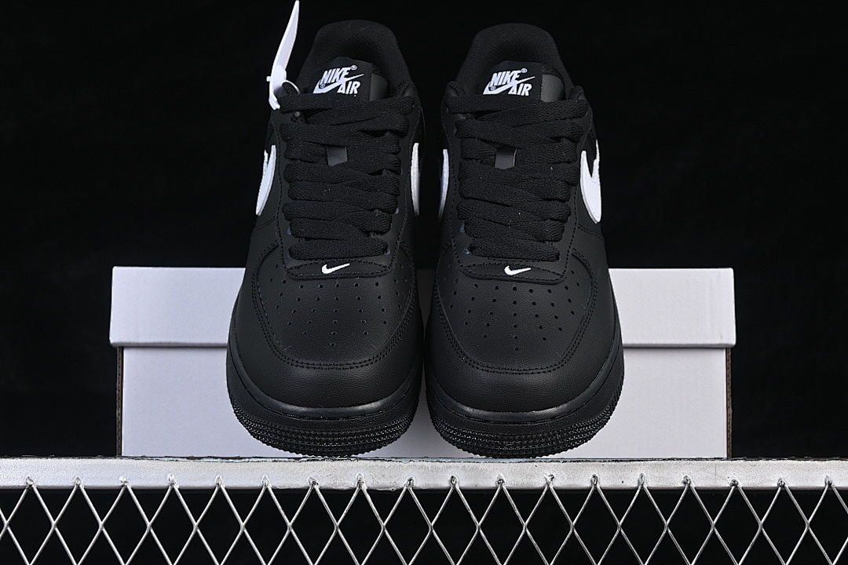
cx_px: 424
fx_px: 1767
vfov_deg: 18.2
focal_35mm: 75
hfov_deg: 27.0
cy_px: 282
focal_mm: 50
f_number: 6.3
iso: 160
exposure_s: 1/60
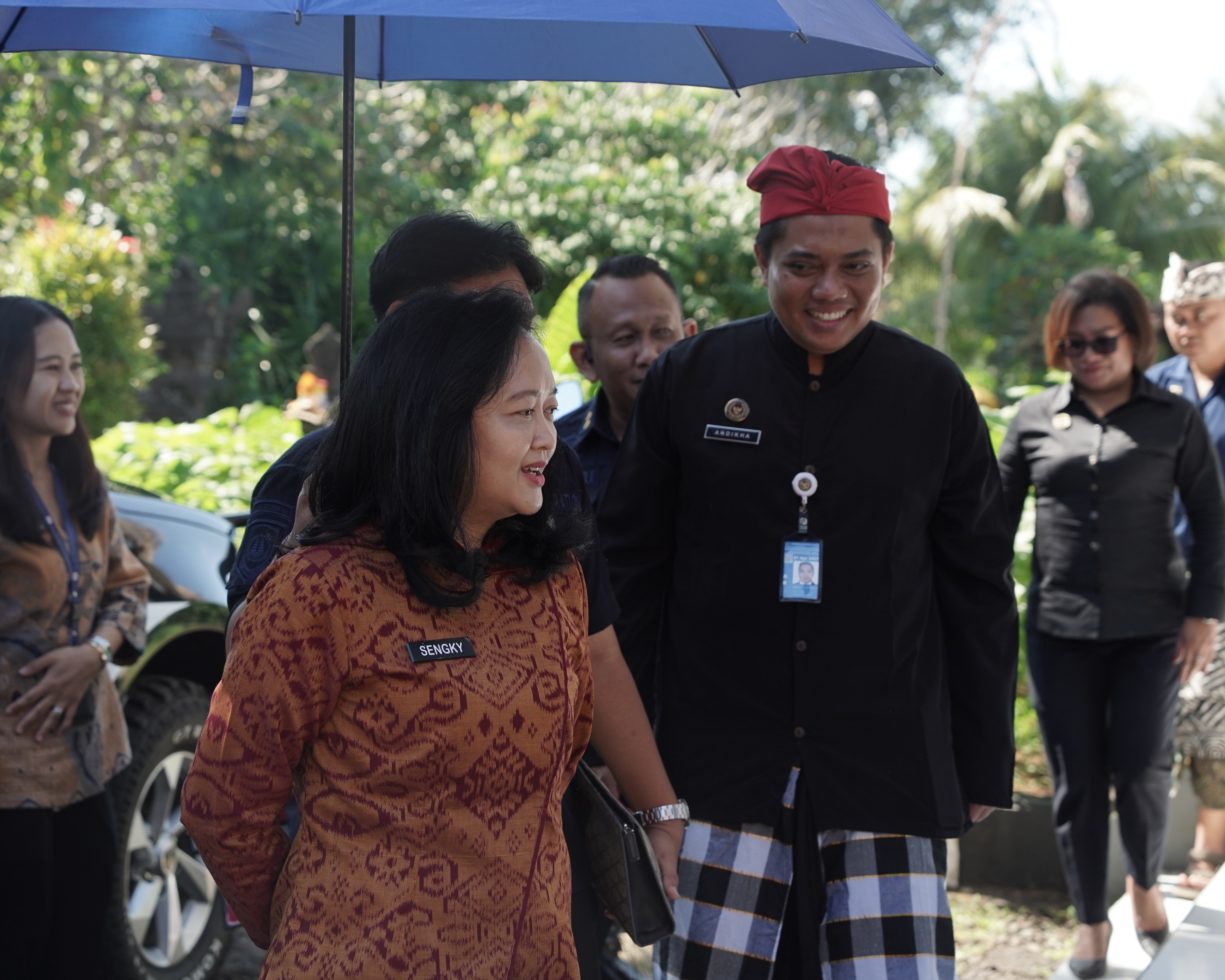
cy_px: 489
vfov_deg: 19.7
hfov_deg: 24.4
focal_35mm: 78
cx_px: 580
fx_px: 2828
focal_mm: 69
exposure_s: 1/400
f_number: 5
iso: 400
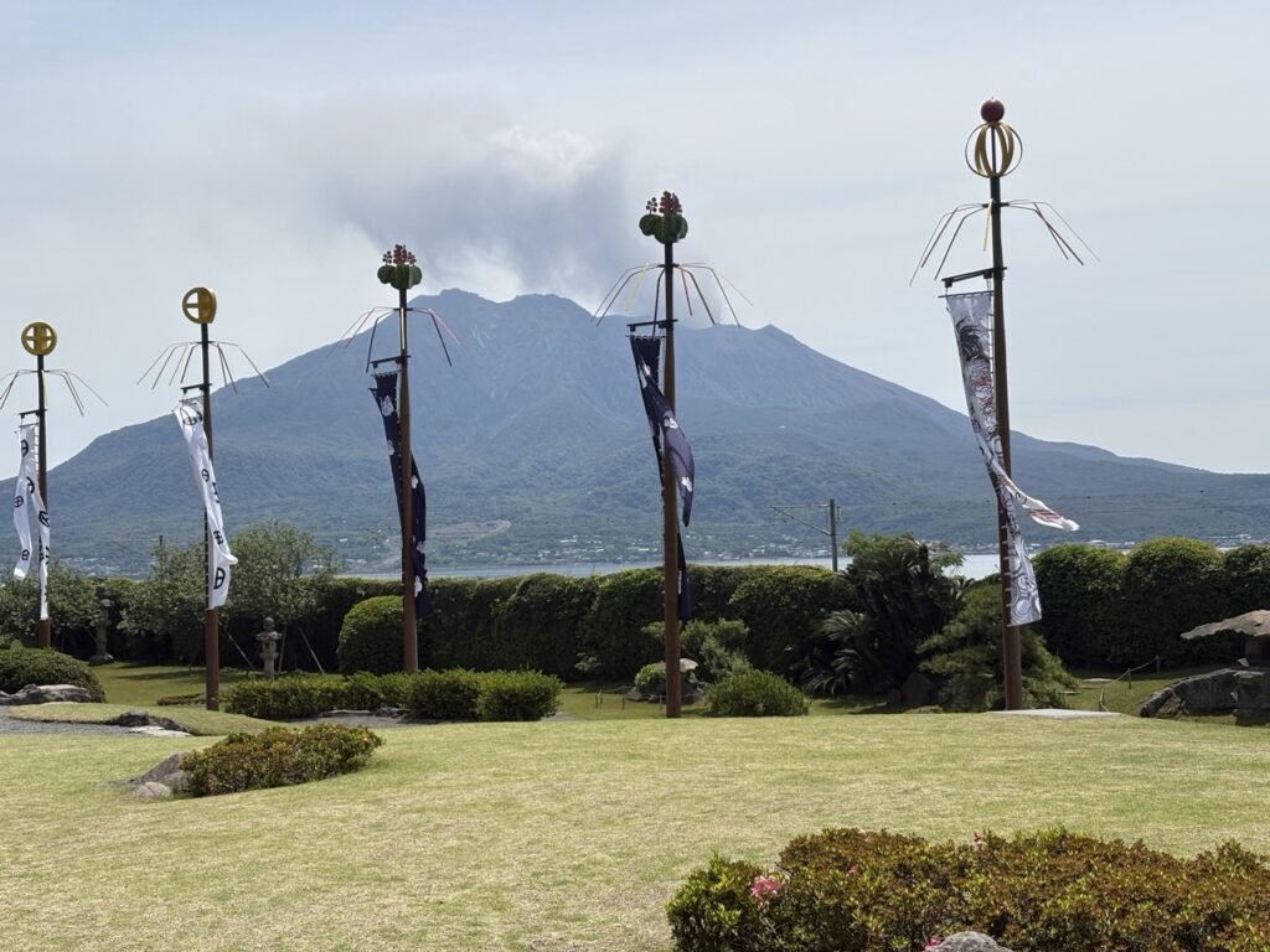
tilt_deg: +2.8
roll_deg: +2.0
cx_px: 635
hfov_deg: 36.8
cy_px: 476
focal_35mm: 52
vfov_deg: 28.0
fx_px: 1908
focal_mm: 5.96
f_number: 1.6
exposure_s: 1/4630
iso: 32
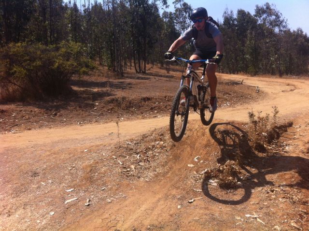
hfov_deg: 52.7
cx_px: 154
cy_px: 116
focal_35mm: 35
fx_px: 312
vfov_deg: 40.6
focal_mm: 3.85
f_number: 2.8
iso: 80
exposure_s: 1/1160
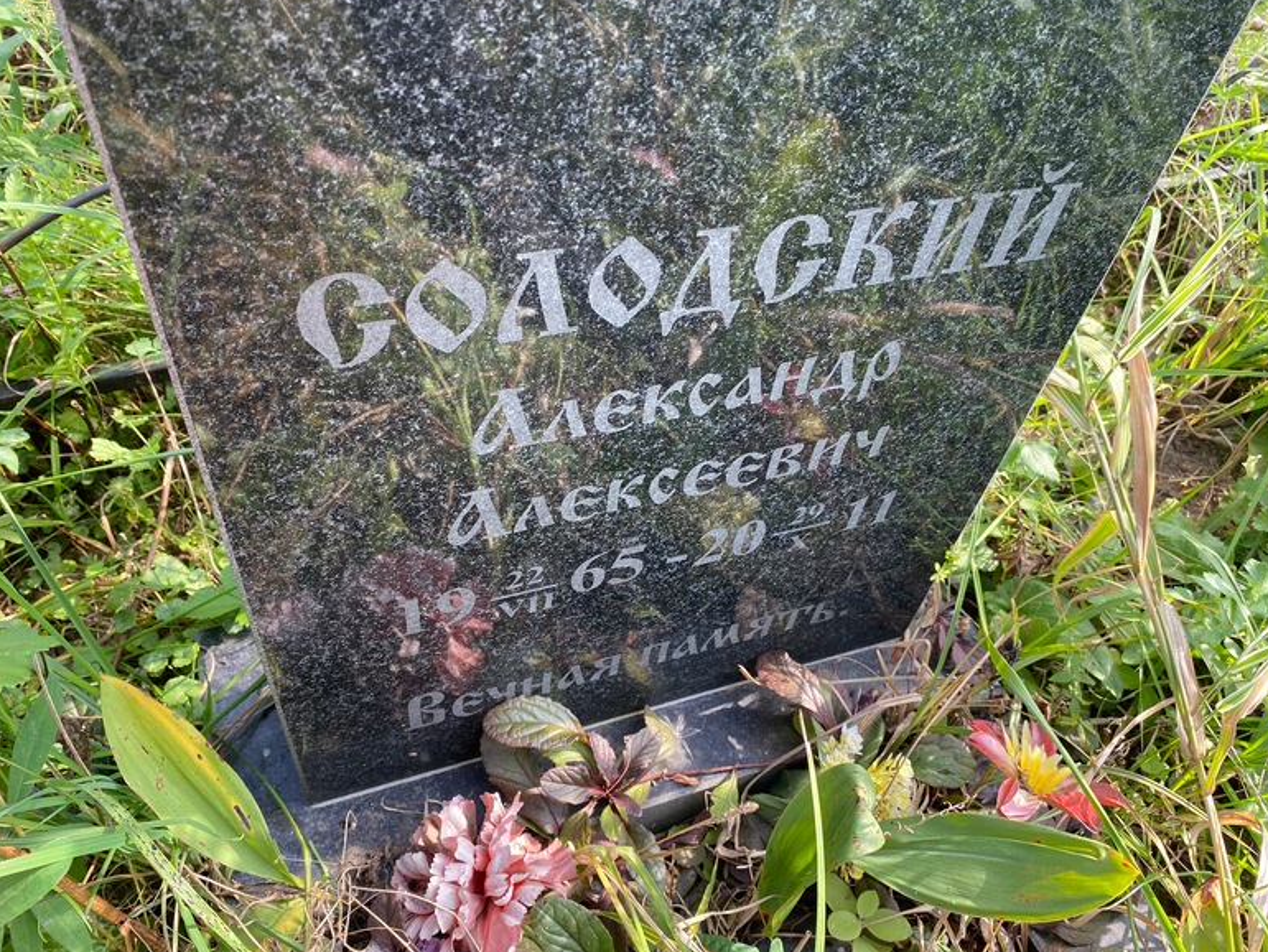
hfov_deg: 65.3
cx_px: 629
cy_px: 471
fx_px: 989
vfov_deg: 51.4
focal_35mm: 27
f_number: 1.8
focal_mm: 4.25
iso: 32
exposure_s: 1/157
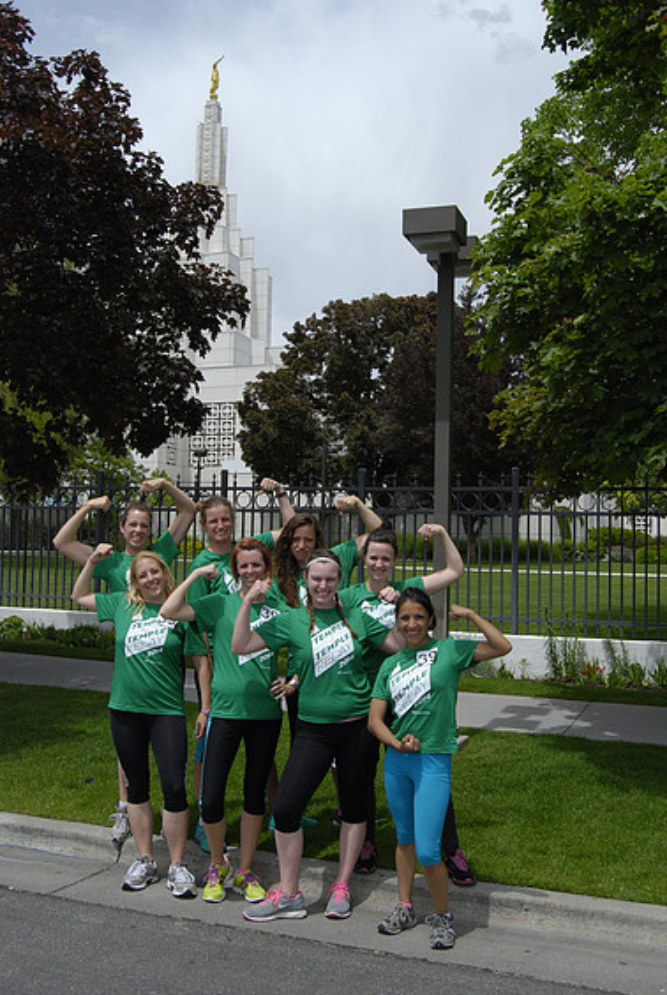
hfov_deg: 36.1
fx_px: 1024
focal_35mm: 37
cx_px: 335
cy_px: 487
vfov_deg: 51.8
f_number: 10
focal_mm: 24
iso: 400
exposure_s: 1/800
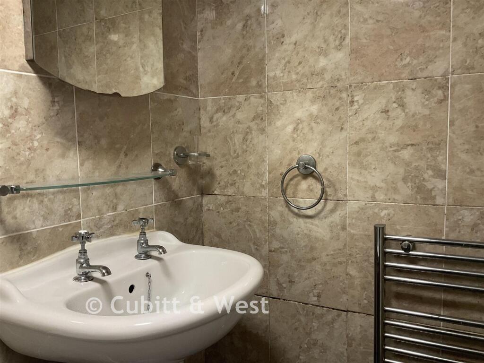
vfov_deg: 48.2
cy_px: 182
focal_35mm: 29
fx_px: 405
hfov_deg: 61.7
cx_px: 242
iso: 64
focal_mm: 3
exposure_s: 1/50
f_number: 1.8
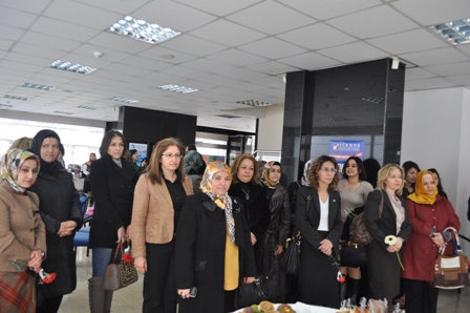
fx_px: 391
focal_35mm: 30
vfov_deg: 43.5
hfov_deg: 62.0
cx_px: 235
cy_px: 156
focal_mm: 20
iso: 400
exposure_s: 1/60
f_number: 4
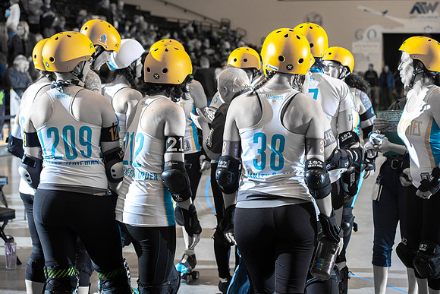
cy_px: 147
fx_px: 856
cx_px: 220
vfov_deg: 19.5
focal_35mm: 70
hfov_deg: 28.8
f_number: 5
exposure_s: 1/160
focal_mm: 70
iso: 500
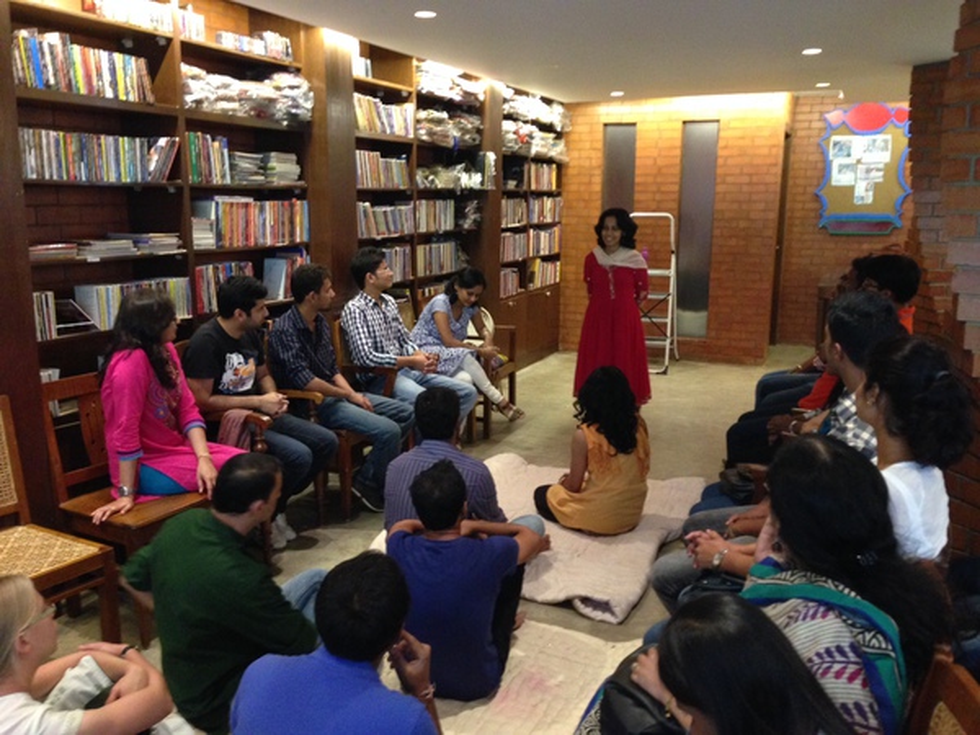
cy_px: 368
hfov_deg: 55.4
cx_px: 490
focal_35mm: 33
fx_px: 934
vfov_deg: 42.9
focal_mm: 4.12
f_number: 2.4
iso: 400
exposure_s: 1/20
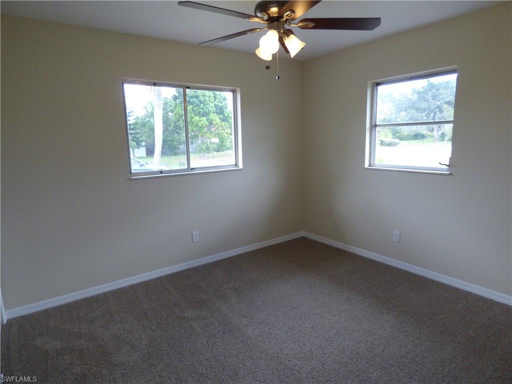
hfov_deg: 81.7
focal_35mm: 20
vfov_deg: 66.0
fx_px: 296
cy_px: 192
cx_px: 256
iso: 160
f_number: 2.8
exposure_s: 1/60
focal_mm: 3.58
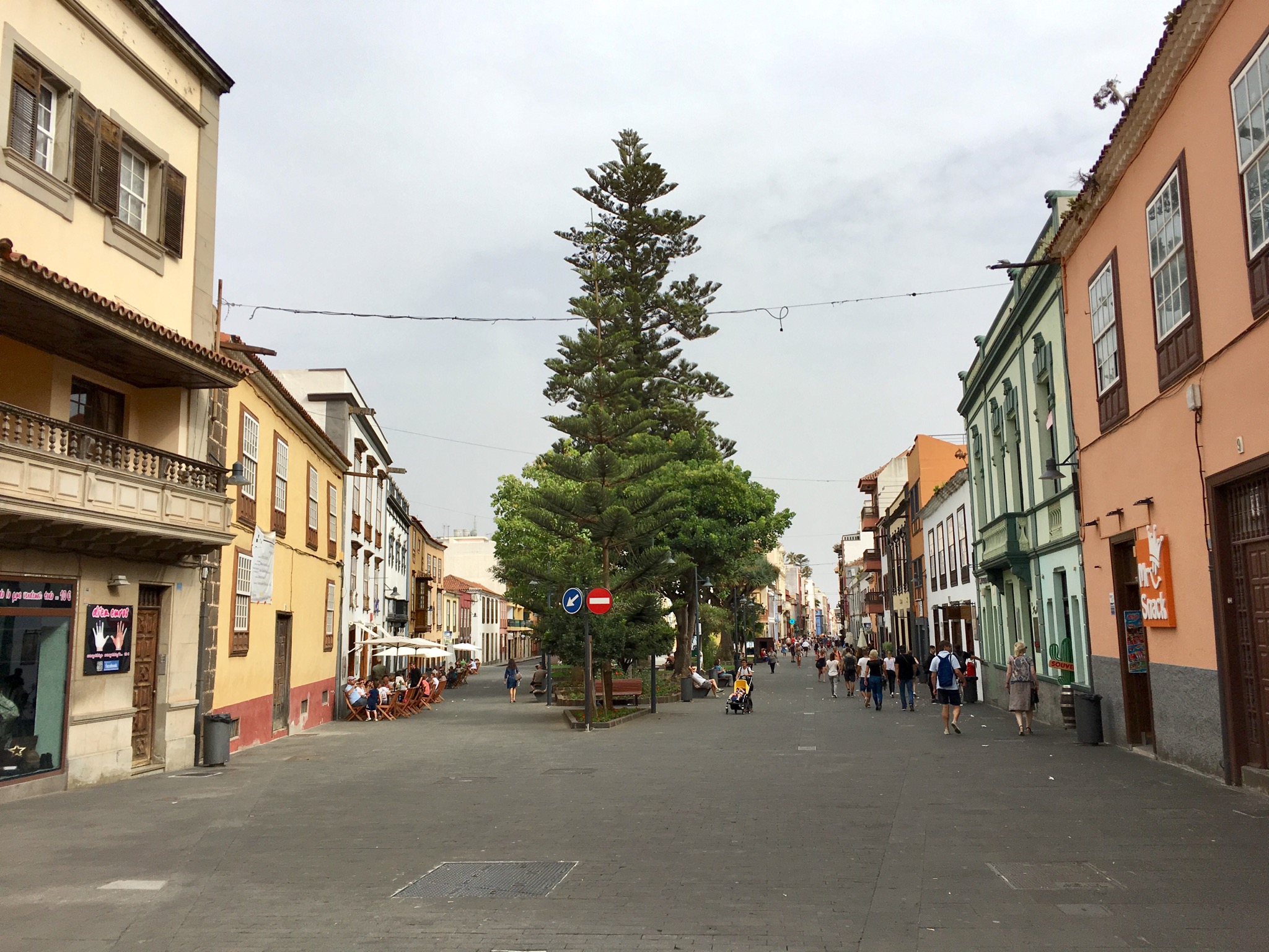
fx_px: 1063
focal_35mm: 29
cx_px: 634
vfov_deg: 48.2
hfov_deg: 61.7
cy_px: 476
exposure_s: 1/1304
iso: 25
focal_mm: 4.15
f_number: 2.2
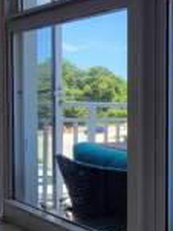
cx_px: 237
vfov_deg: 35.0
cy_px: 115
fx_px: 367
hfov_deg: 22.9
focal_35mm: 55
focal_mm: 2.2
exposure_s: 1/237
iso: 50
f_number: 2.2
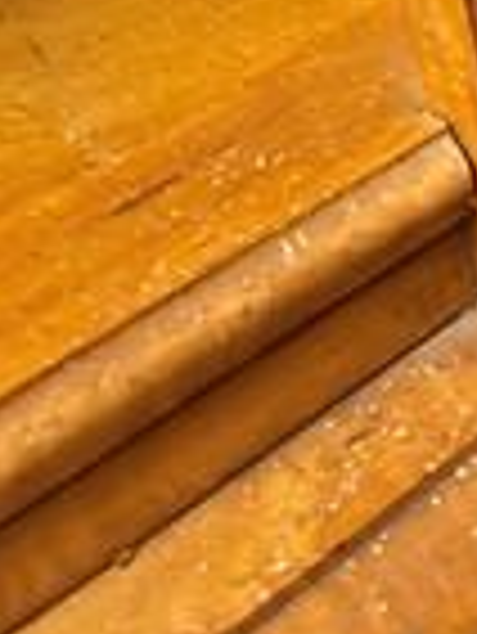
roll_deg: +5.9
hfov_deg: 19.4
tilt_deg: -23.2
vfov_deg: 24.9
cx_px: 594
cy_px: -108
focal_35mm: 71
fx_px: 1303
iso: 400
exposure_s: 1/33
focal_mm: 5.1
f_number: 1.6
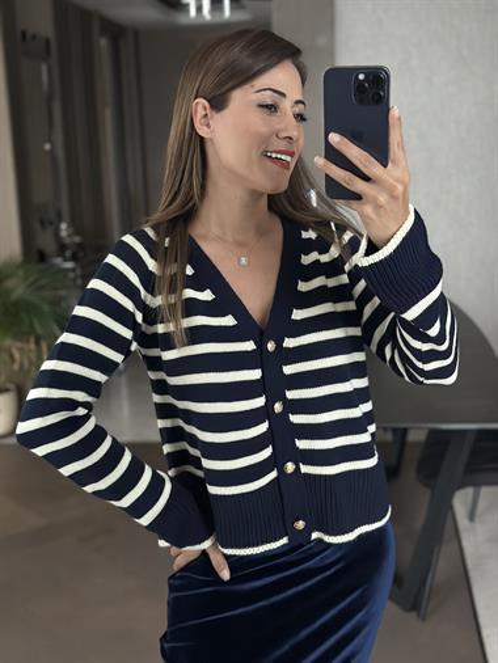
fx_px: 920
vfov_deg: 39.6
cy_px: 332
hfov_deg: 30.3
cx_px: 249
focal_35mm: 48
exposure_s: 1/30
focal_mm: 6.86
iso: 800
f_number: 1.78
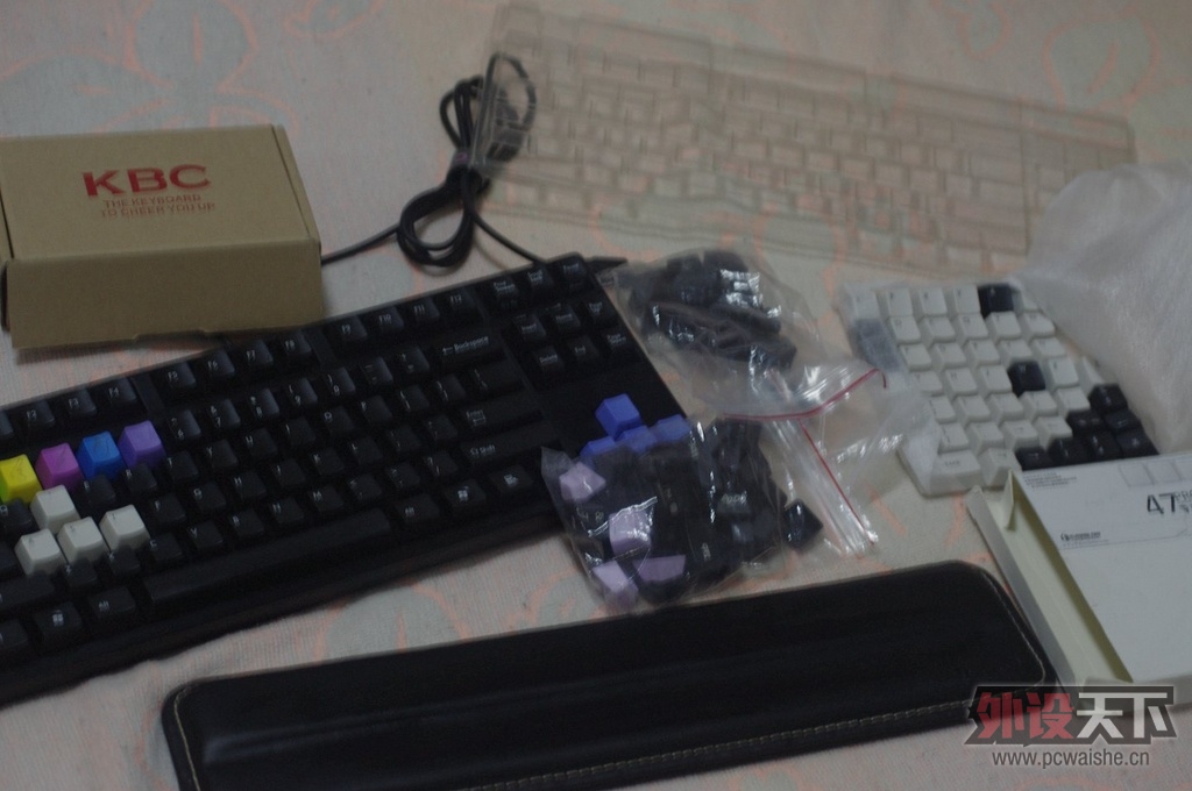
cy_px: 396
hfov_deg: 27.0
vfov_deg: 18.1
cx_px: 596
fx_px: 2480
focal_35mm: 75
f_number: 4
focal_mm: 50
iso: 800
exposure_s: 1/10
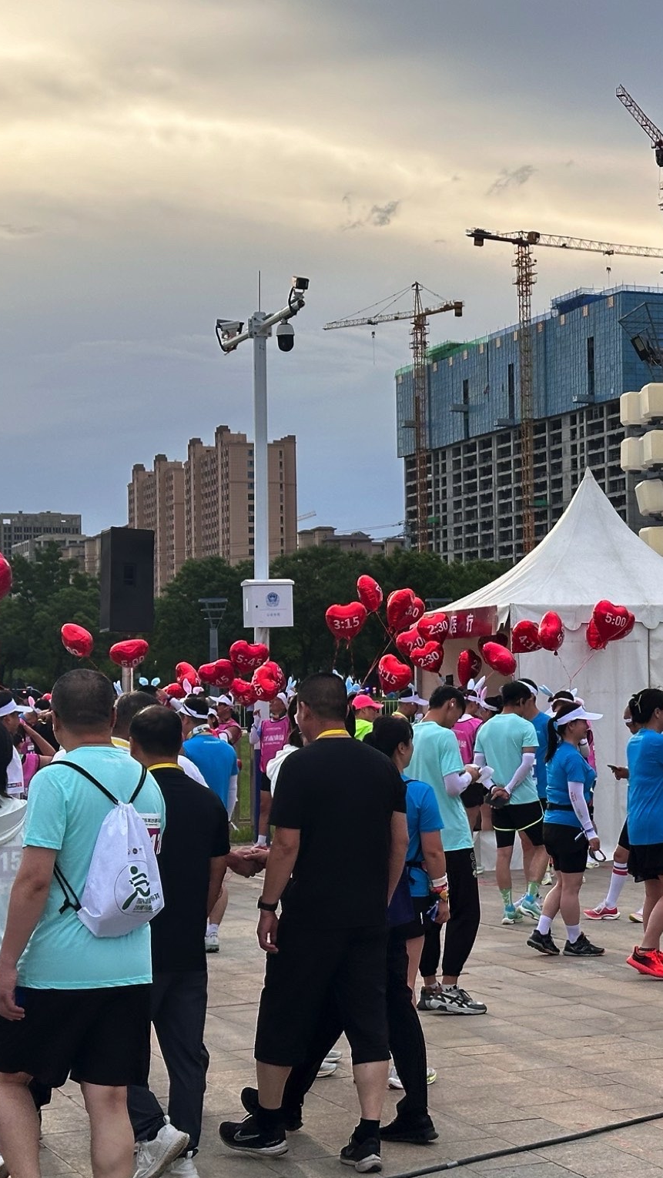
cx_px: 582
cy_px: 591
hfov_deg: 17.0
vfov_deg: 30.1
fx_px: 2187
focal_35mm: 70
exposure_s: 1/1376
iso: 64
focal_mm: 6.86
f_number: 1.78
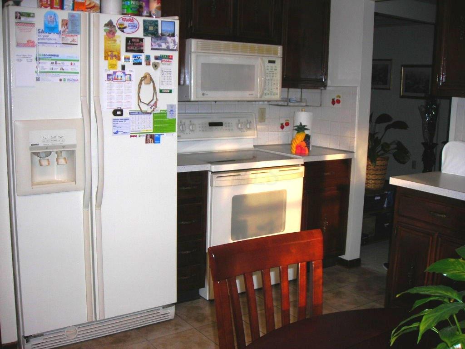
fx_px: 510
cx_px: 232
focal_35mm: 38
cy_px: 174
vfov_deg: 37.7
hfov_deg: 49.0
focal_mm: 6.3
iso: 50
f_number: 3.2
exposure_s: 1/60.1
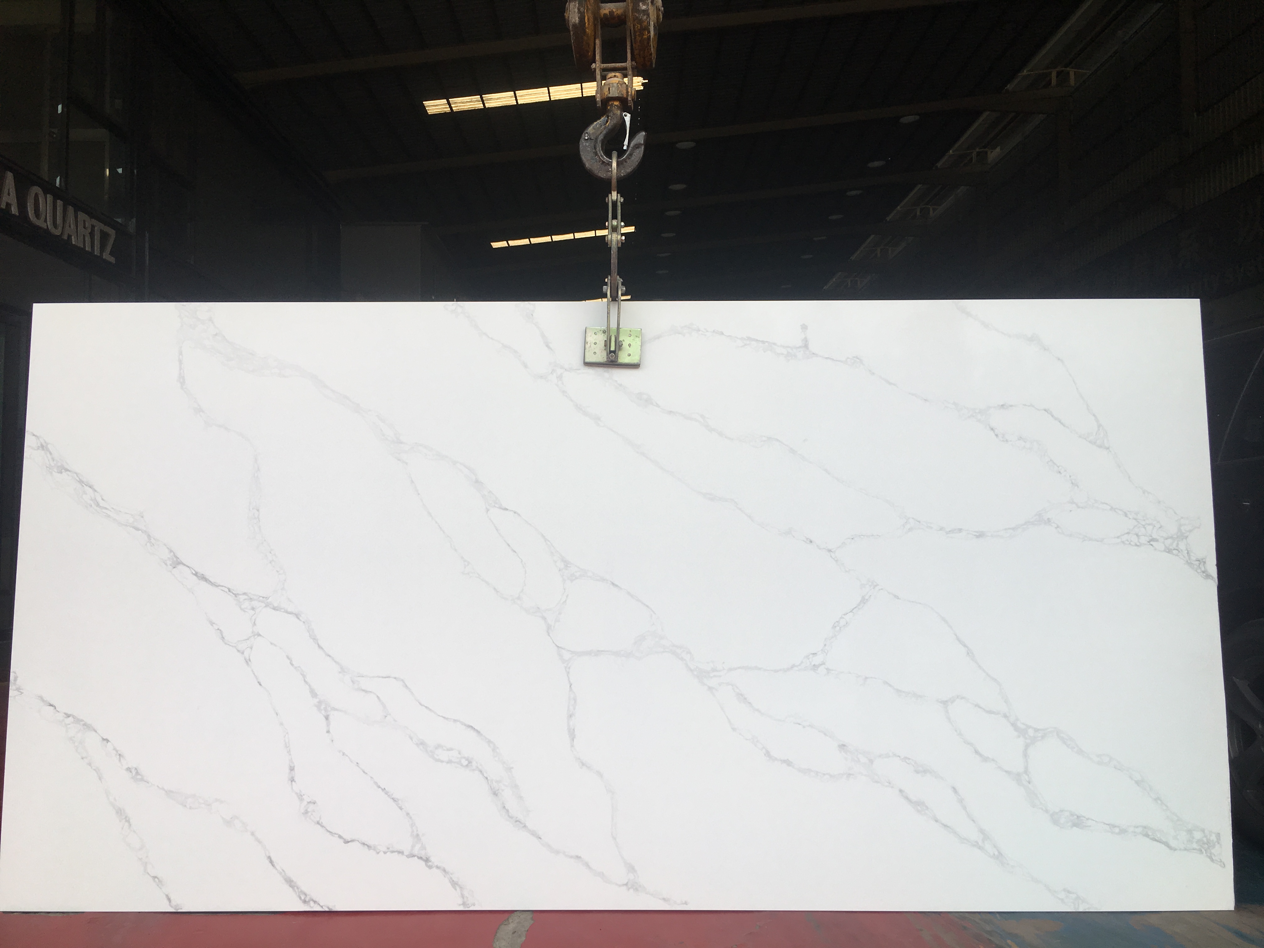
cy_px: 474
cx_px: 632
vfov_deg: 48.2
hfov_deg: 61.7
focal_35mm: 29
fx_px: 1059
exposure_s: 1/241
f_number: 2.2
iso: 25
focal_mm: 4.15
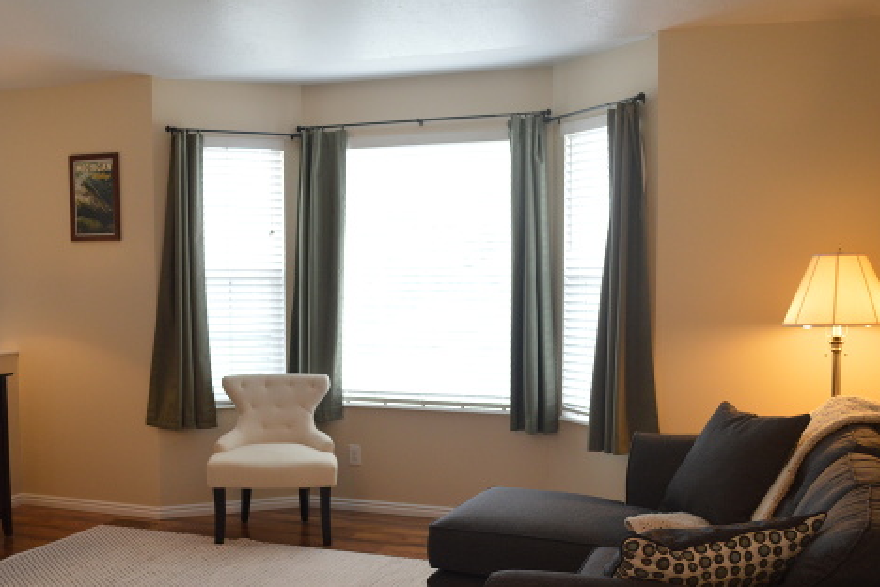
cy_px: 382
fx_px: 1002
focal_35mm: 41
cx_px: 357
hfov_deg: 47.2
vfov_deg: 32.4
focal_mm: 20
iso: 720
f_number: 3.8
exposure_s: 1/60
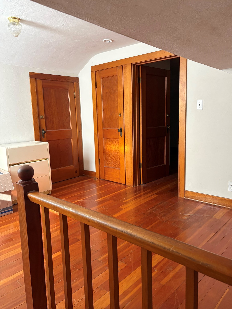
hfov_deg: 51.4
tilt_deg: -7.7
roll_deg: +1.9
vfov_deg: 65.3
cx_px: 120
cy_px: 155
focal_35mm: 27
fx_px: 241
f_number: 1.6
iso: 200
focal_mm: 5.96
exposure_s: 1/60
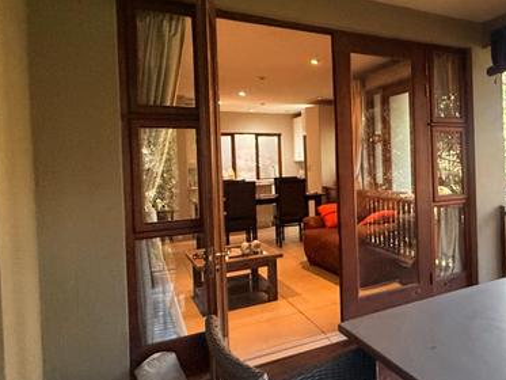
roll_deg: +2.3
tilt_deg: -1.1
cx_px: 491
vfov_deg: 46.7
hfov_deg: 50.2
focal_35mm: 30
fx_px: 439
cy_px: 167
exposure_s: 1/99
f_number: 2.2
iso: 250
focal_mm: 2.22
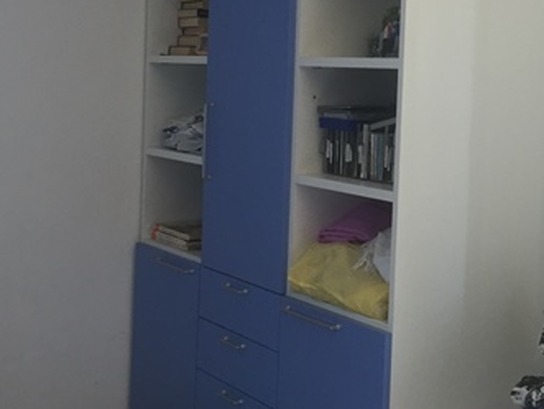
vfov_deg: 25.9
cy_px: 108
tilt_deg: -0.6
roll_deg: -1.8
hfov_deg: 33.8
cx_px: 386
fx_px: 881
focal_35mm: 56
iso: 125
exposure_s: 1/33
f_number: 2.2
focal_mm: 4.15
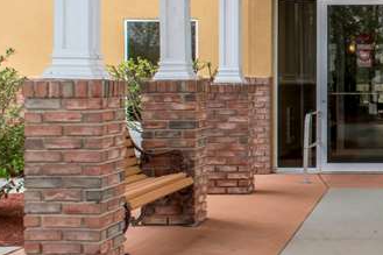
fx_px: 893
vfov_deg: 16.2
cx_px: 415
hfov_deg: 22.9
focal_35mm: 84
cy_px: 59
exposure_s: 1/100
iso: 400
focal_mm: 18
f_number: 14
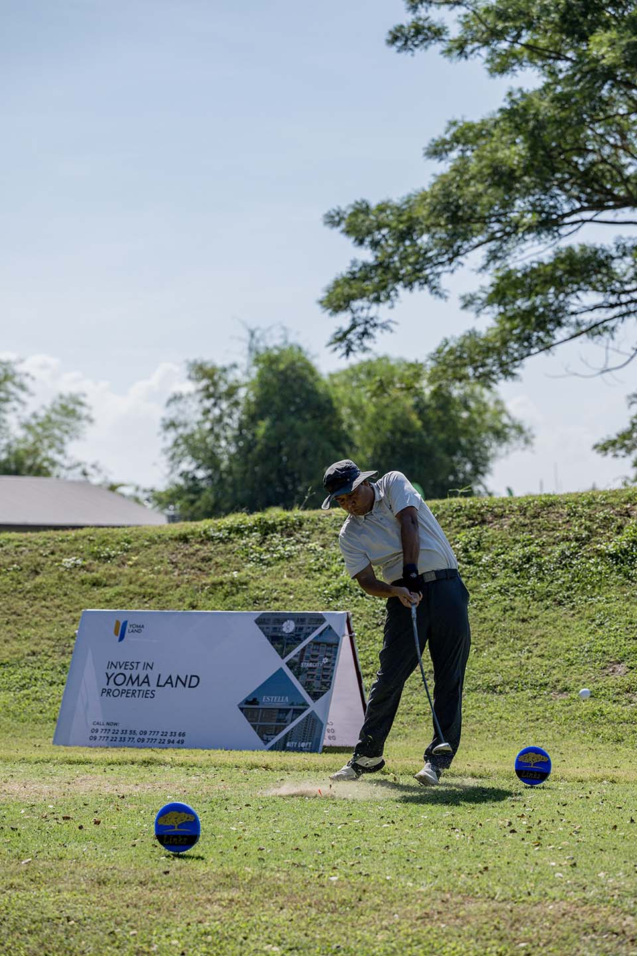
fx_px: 2680
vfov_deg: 20.2
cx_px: 318
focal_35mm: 101
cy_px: 478
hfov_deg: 13.6
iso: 360
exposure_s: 1/5000
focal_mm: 101
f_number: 4
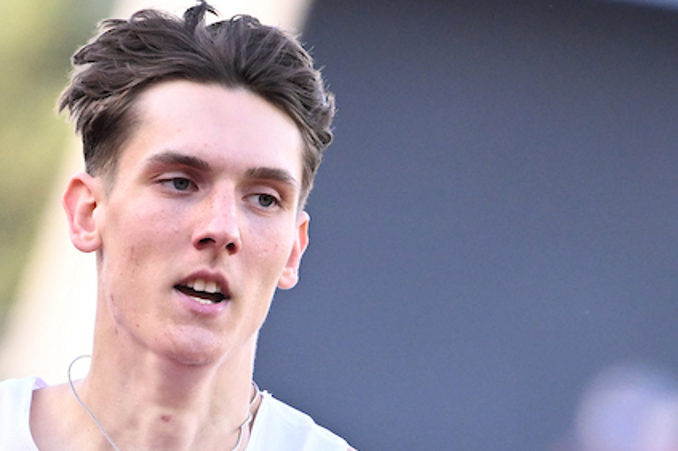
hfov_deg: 1.2
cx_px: 187
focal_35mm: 1697
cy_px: 522
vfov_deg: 0.8
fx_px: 31934
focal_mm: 400
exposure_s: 1/800
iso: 1600
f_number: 4.5
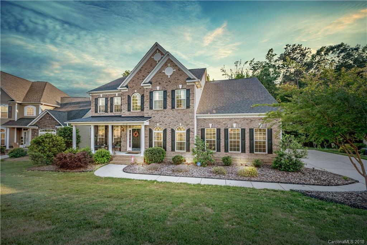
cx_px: 184
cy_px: 122
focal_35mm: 14
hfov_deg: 104.2
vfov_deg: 81.2
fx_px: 143
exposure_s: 1/200
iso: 220
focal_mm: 14
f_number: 8
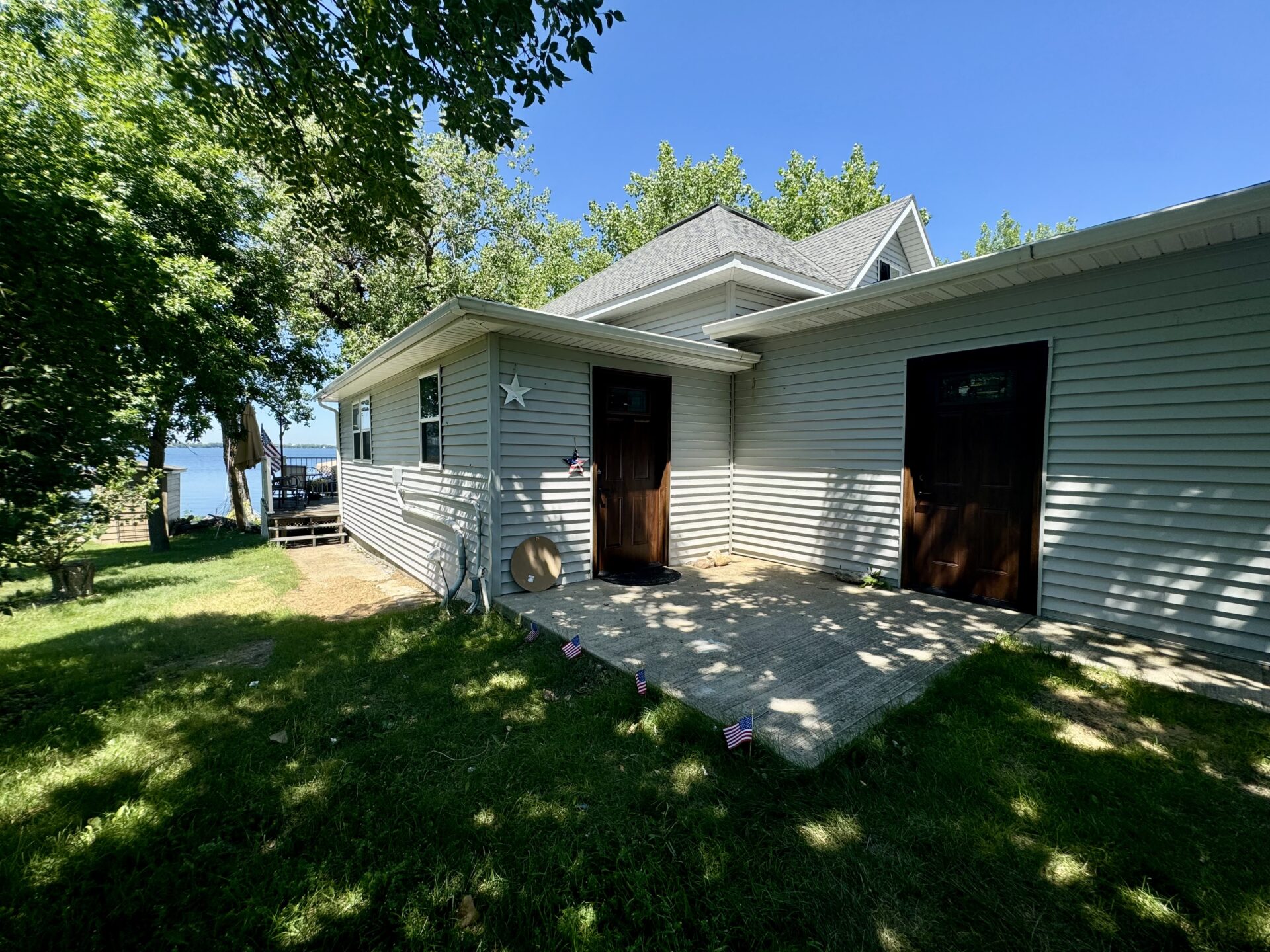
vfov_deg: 85.7
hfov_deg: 102.1
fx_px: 514
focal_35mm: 14
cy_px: 476
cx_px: 635
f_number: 2.2
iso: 40
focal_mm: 2.22
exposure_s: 1/700
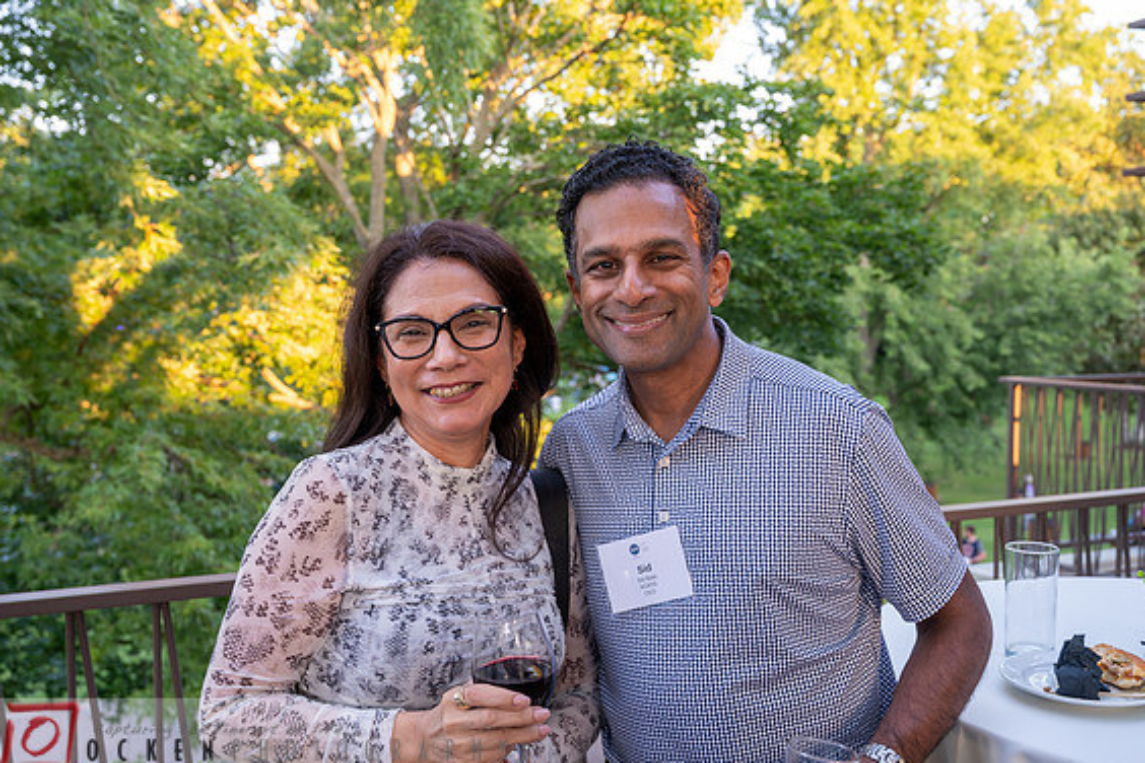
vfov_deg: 36.9
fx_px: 1145
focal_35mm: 36
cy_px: 386
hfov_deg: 53.1
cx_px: 579
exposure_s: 1/50
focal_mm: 35
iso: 400
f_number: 5
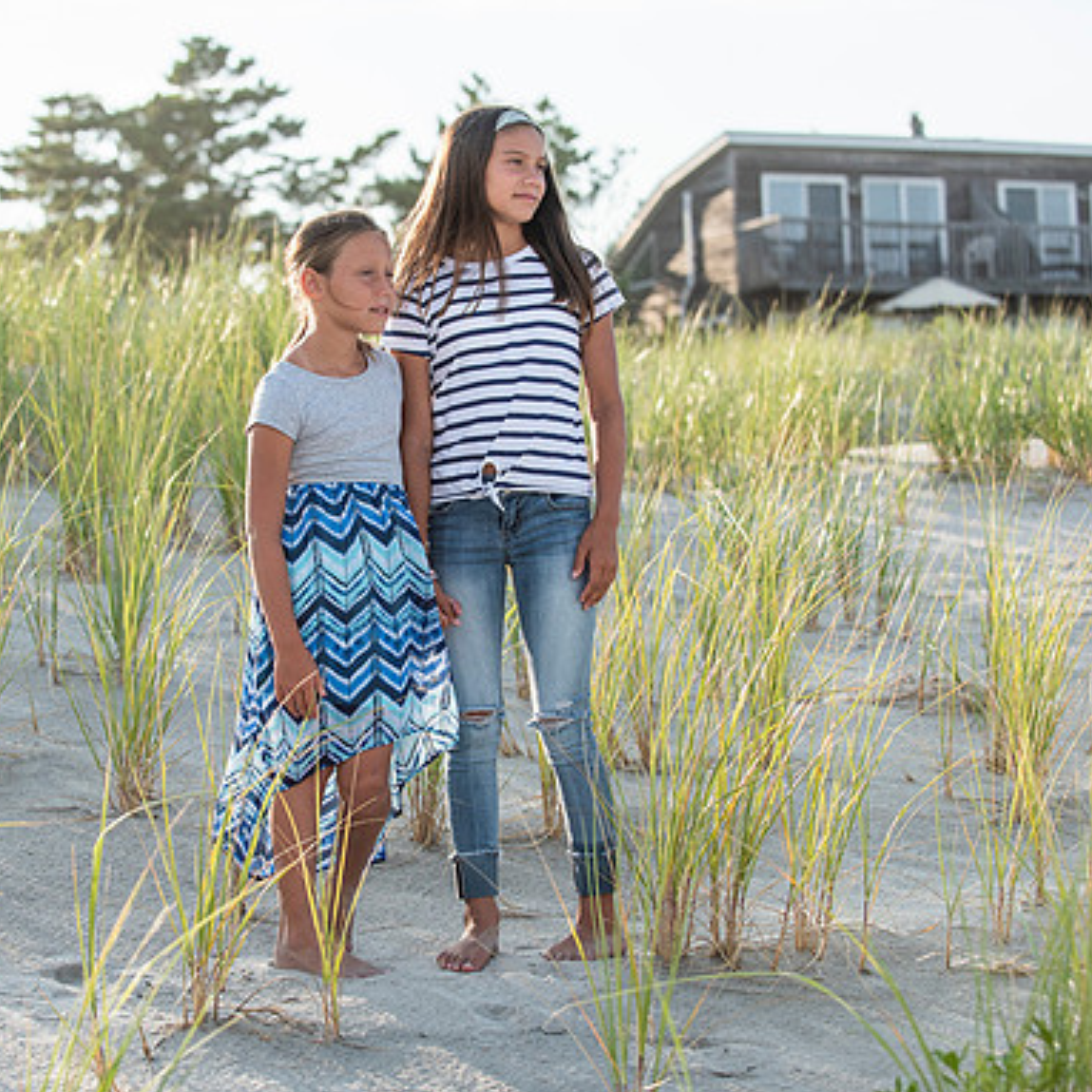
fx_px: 3212
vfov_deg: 19.3
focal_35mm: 90
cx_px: 419
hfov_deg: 19.3
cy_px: 549
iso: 250
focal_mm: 70
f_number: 4
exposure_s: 1/1600
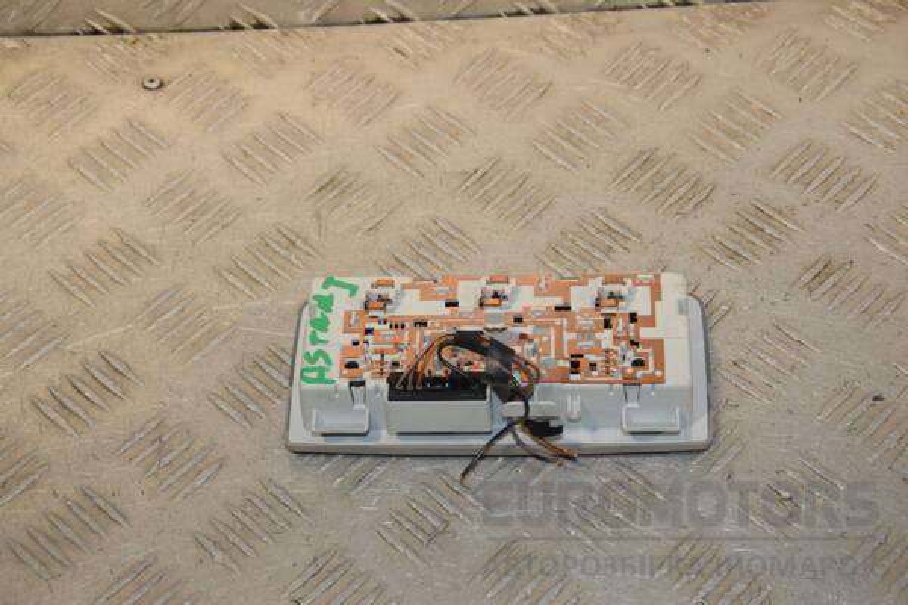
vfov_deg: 18.2
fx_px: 1892
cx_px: 454
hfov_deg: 27.0
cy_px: 302
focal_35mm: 75
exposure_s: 1/200
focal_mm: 50
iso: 800
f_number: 8
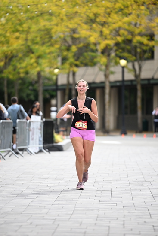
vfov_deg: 10.3
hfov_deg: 6.9
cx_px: 79
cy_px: 118
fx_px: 1316
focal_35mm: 200
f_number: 2.8
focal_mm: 200
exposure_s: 1/2500
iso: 640
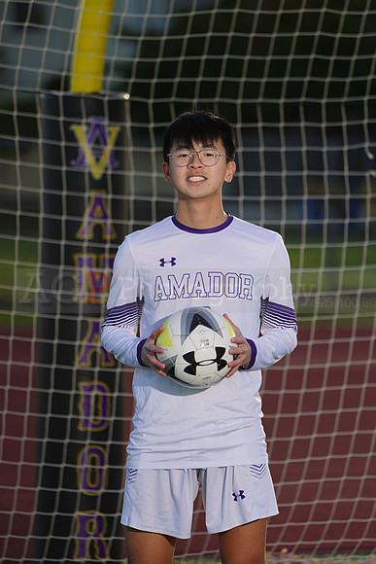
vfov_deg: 5.2
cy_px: 282
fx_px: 6262
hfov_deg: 3.4
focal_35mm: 400
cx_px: 188
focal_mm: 400
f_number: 8
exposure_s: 1/200
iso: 100
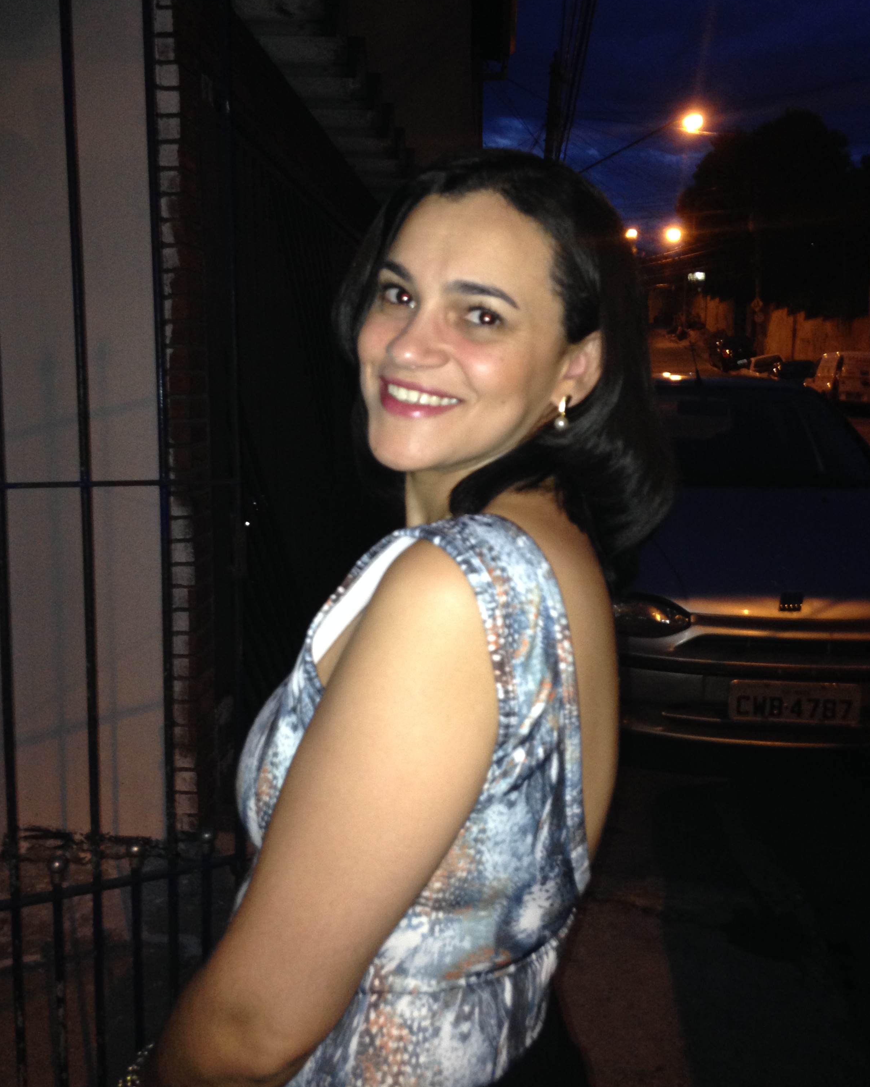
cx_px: 436
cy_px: 510
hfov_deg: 42.2
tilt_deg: -5.0
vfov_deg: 51.5
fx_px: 1127
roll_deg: -0.5
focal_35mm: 35
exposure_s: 1/16
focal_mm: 4.12
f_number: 2.4
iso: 160
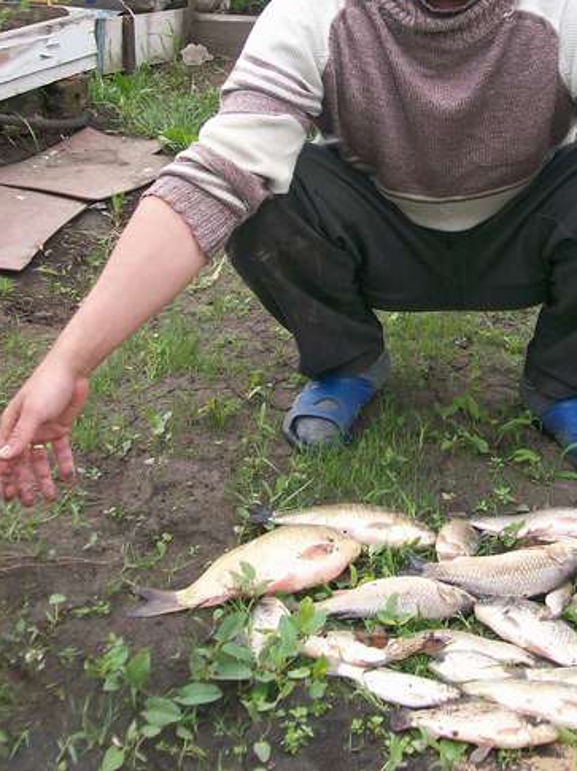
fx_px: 1157
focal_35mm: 52
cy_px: 261
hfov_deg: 27.7
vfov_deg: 36.5
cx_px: 412
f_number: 2.7
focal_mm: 6
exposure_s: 1/306
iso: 80
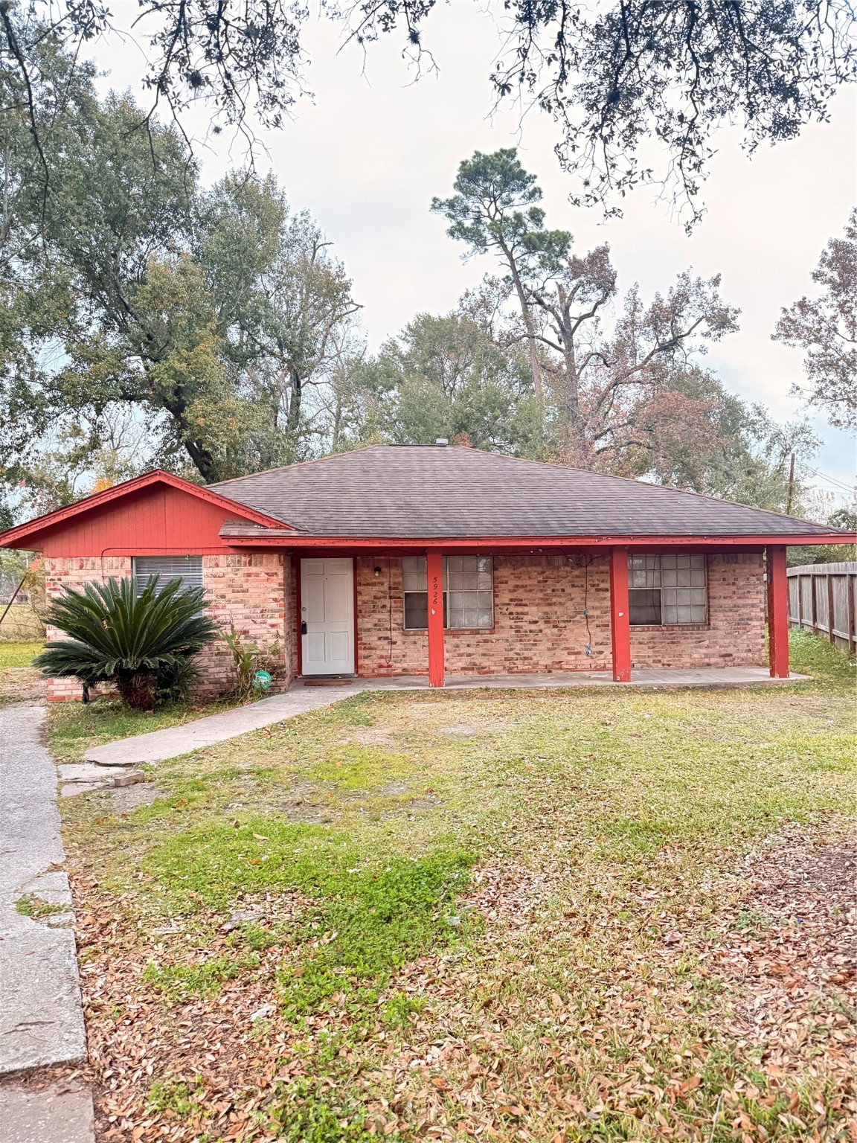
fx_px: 792
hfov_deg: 56.8
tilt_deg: +0.9
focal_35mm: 24
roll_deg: +0.8
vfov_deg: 71.6
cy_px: 572
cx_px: 428
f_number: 1.78
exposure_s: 1/33
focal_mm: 6.76
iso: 1000
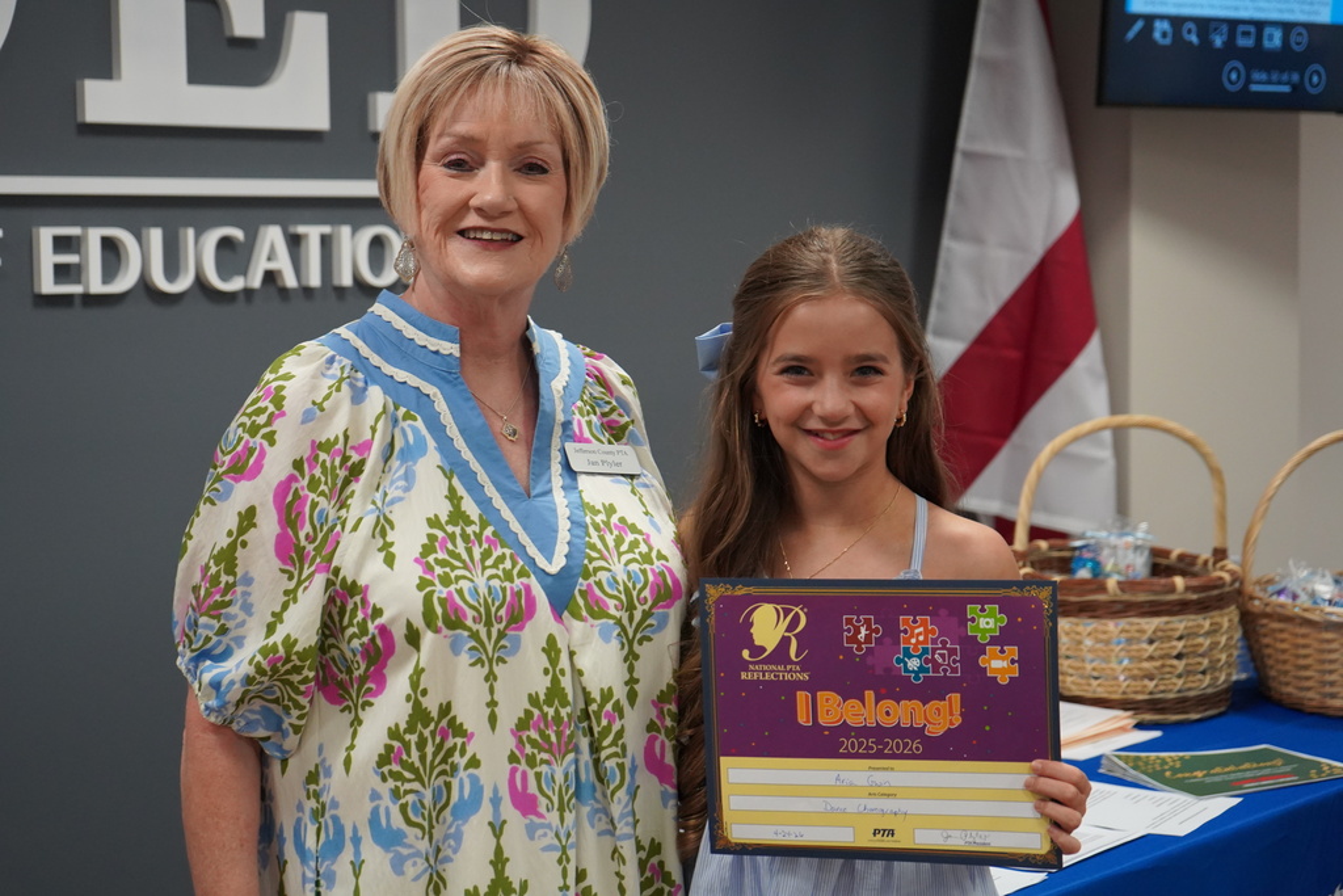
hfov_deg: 32.9
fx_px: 2276
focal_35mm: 61
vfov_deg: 22.3
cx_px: 672
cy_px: 448
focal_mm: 61
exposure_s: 1/160
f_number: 5.6
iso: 4000
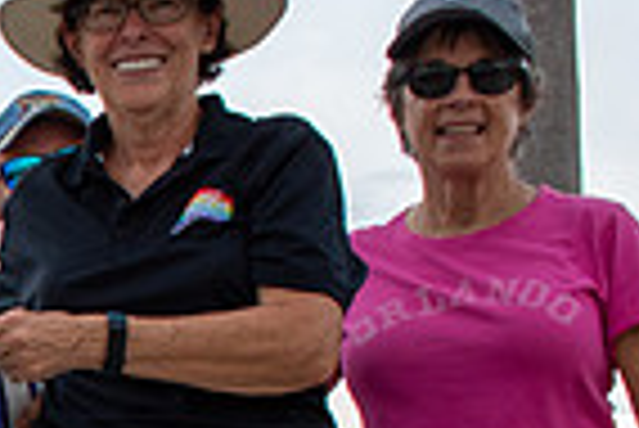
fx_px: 2825
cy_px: 786
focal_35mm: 159
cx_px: -536
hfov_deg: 11.8
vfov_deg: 8.3
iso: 280
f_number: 8
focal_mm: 26
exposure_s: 1/250
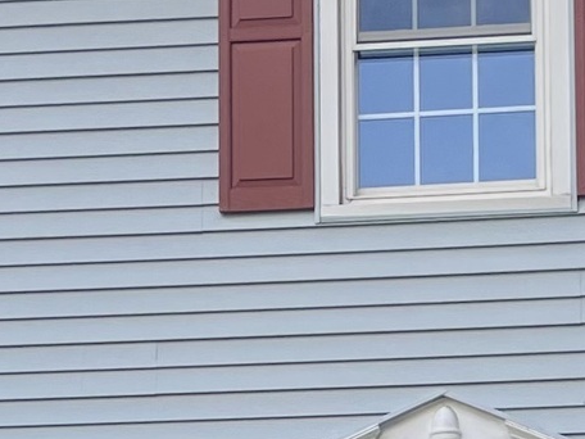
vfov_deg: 8.3
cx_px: 385
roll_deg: +2.7
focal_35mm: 175
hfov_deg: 11.3
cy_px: 711
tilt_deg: +7.1
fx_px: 2957
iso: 50
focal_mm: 5.1
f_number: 1.6
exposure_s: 1/404
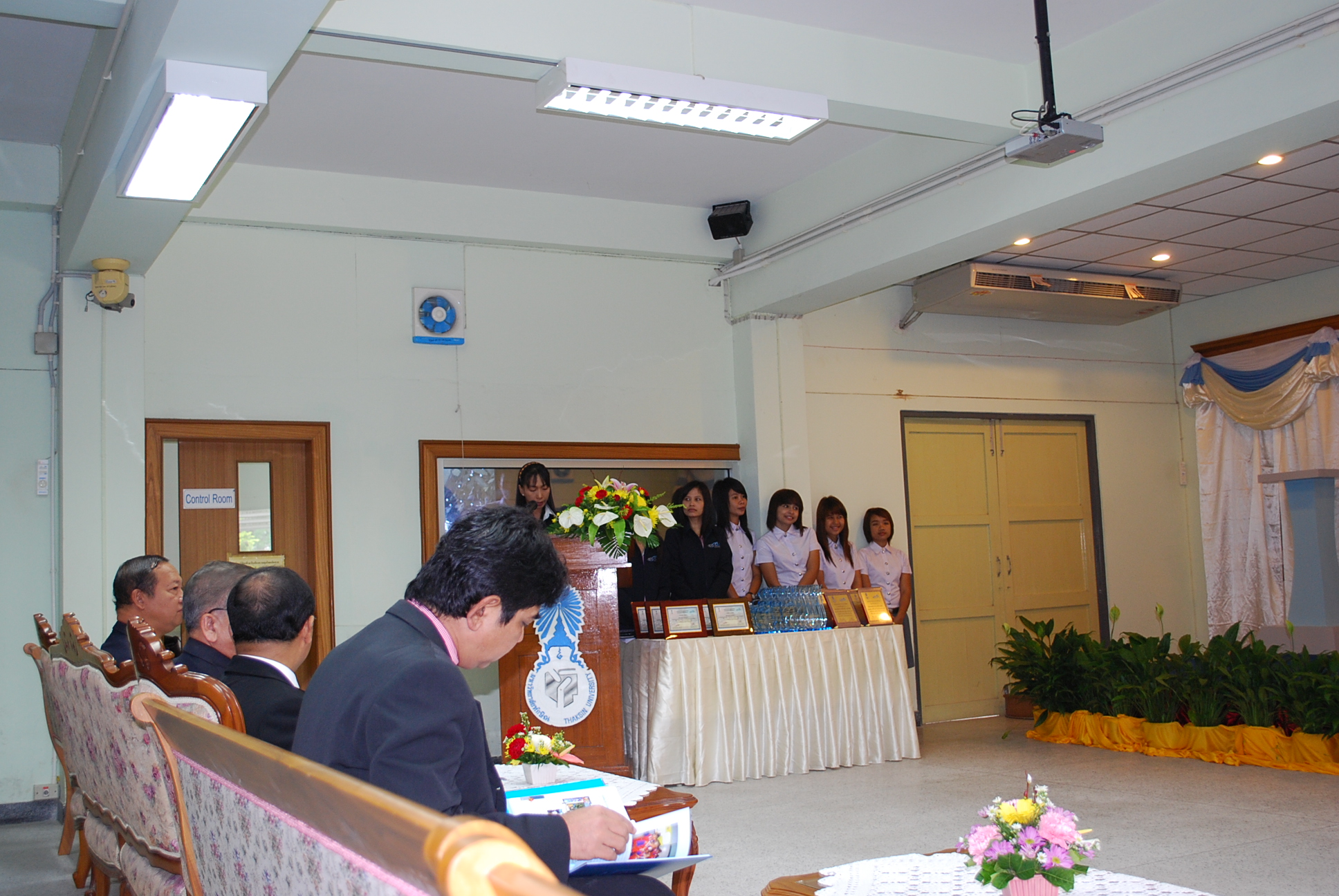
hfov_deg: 53.1
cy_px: 448
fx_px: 1341
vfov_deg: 37.0
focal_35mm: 36
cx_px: 670
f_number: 4.2
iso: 400
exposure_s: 1/20
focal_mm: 24
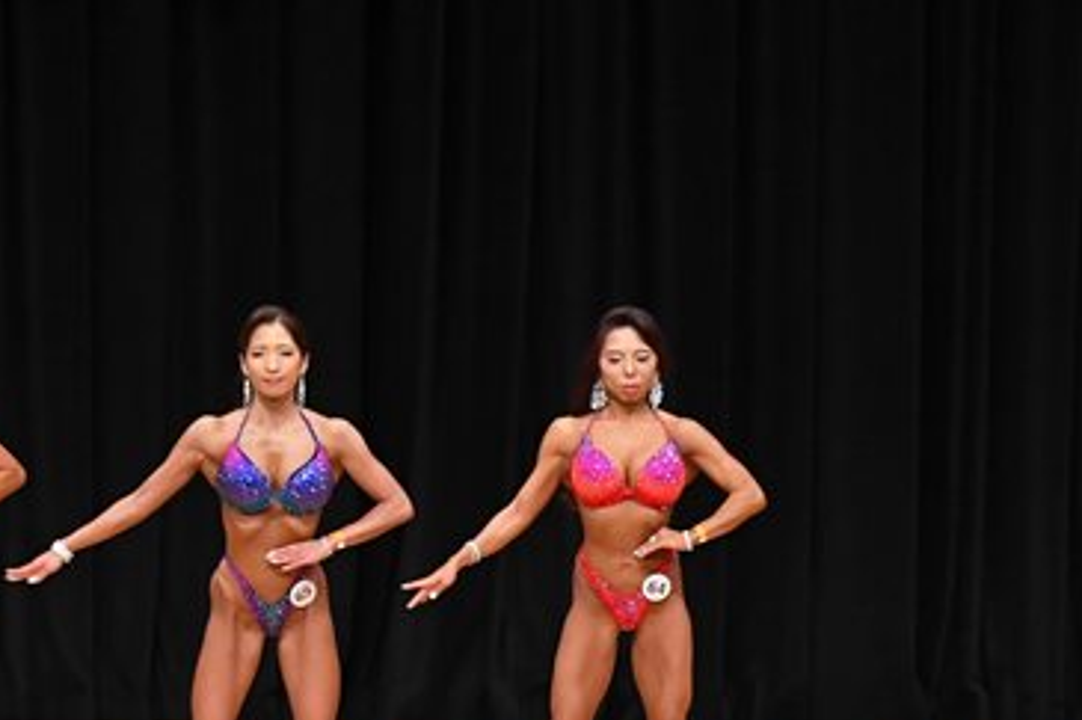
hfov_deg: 7.6
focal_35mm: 270
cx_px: 600
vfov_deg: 5.1
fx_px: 8111
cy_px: 584
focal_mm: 85
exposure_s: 1/400
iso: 3200
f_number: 5.6
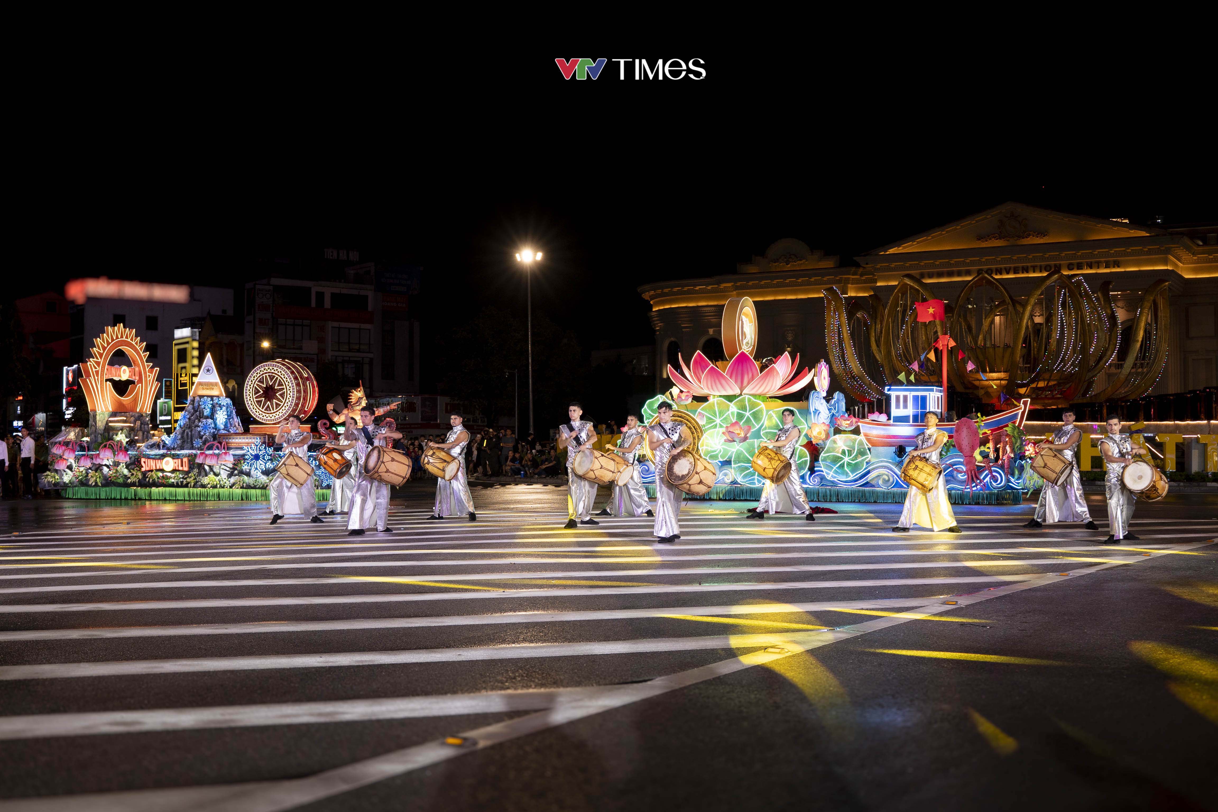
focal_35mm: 42
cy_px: 406
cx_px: 609
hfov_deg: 46.4
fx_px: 1421
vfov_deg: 31.9
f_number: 4
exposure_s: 1/60
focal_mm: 28
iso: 320
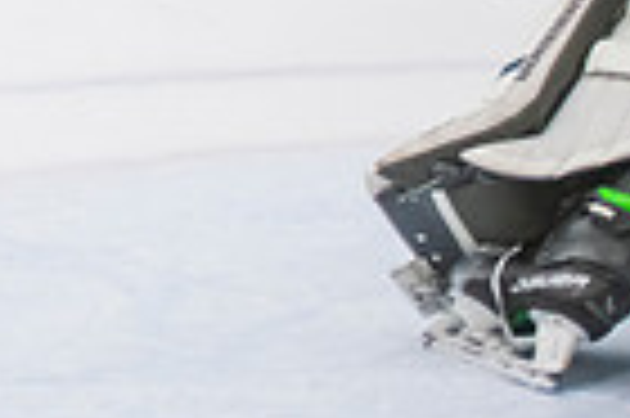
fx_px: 7656
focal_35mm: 438
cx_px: -1024
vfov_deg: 3.1
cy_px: -341
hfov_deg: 4.6
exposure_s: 1/640
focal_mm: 78
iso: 2000
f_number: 3.2
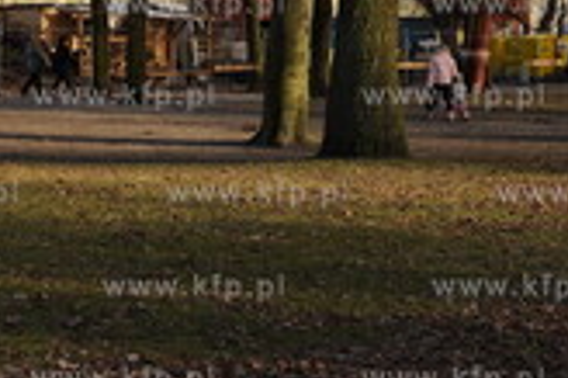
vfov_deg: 11.5
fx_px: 1844
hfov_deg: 17.2
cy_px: -45
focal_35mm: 117
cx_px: 48
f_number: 8
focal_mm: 48
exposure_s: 1/250
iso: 400
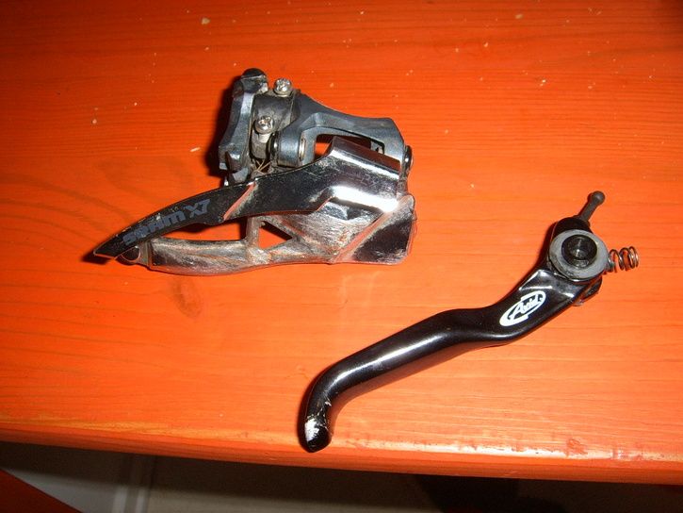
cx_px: 342
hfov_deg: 52.6
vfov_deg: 40.7
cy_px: 256
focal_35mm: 35
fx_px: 691
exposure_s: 1/30
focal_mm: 5.8
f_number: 5.8
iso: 69
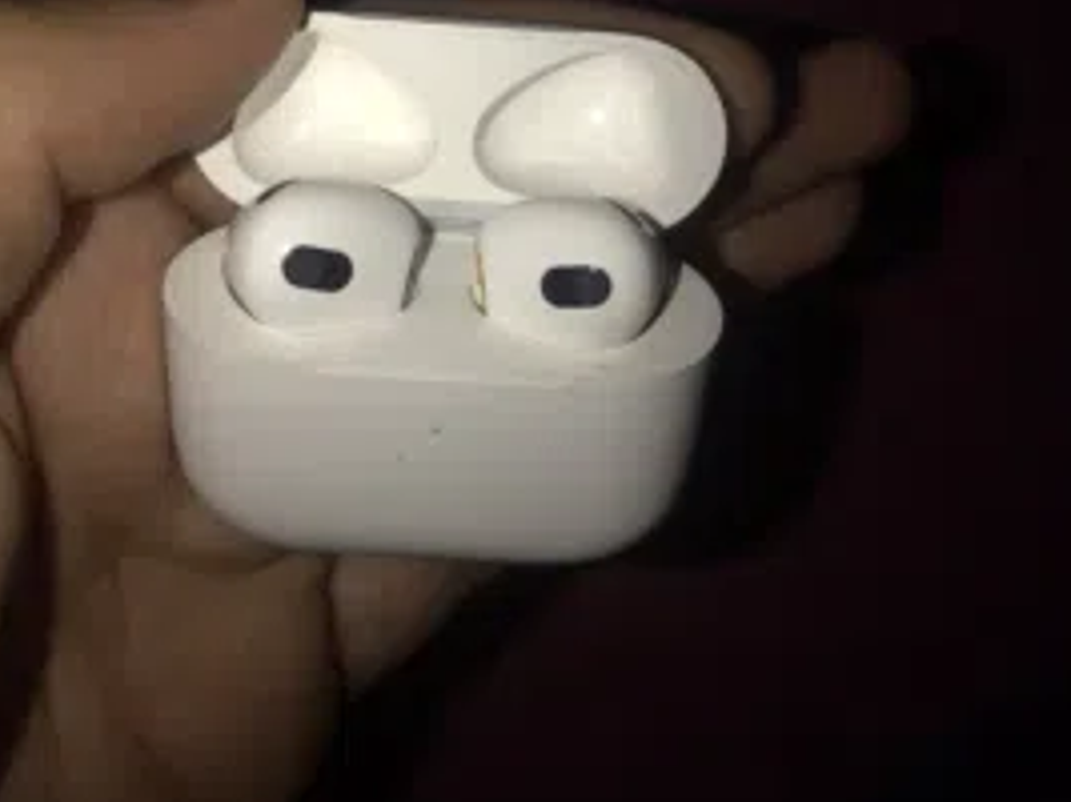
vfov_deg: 32.7
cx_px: 485
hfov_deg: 44.8
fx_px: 1299
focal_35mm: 42
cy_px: 92
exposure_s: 1/674
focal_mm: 3.99
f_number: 1.8
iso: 20
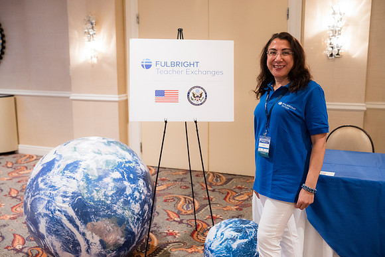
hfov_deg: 51.9
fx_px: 396
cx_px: 192
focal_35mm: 37
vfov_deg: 36.0
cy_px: 128
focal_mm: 37
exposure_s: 1/160
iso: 3200
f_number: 3.2
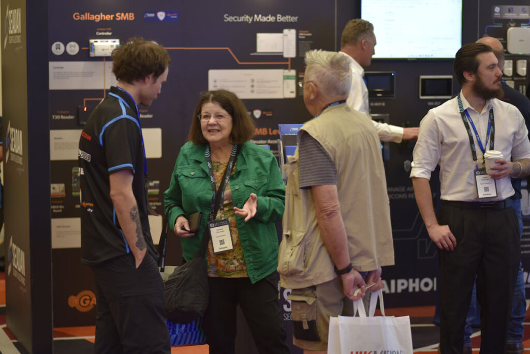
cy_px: 177
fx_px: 1473
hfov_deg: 20.4
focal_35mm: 100
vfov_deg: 13.7
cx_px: 265
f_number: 2.8
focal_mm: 100
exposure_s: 1/125
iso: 1000
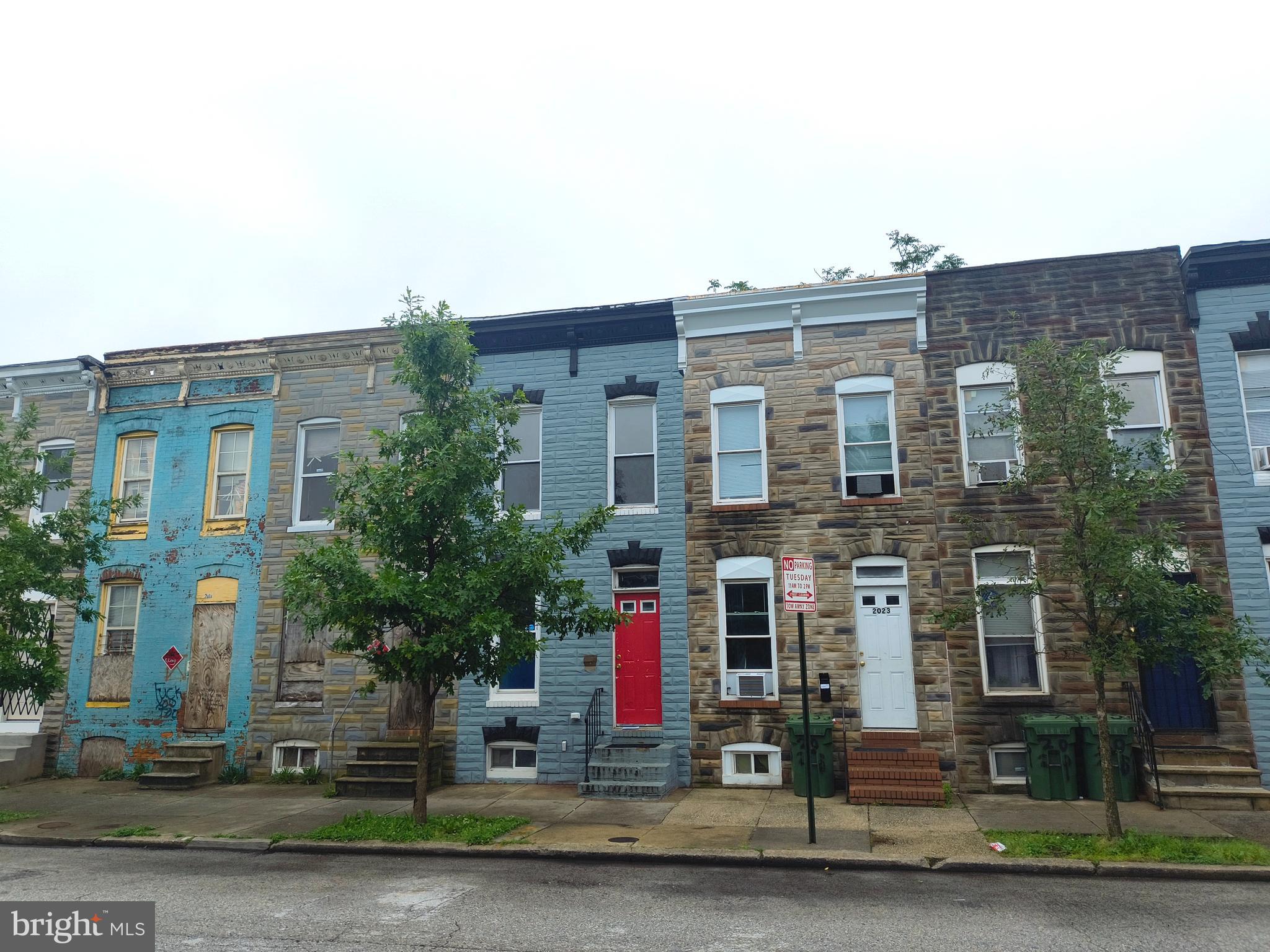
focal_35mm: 25
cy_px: 476
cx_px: 635
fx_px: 917
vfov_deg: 54.9
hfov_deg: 69.4
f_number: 1.7
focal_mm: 4.68
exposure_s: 1/720
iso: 100
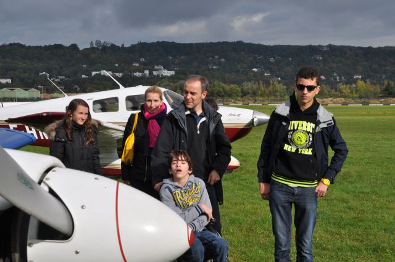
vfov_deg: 22.6
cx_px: 198
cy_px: 131
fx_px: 657
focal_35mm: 60
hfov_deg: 33.4
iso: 200
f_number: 11
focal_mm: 40
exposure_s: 1/500
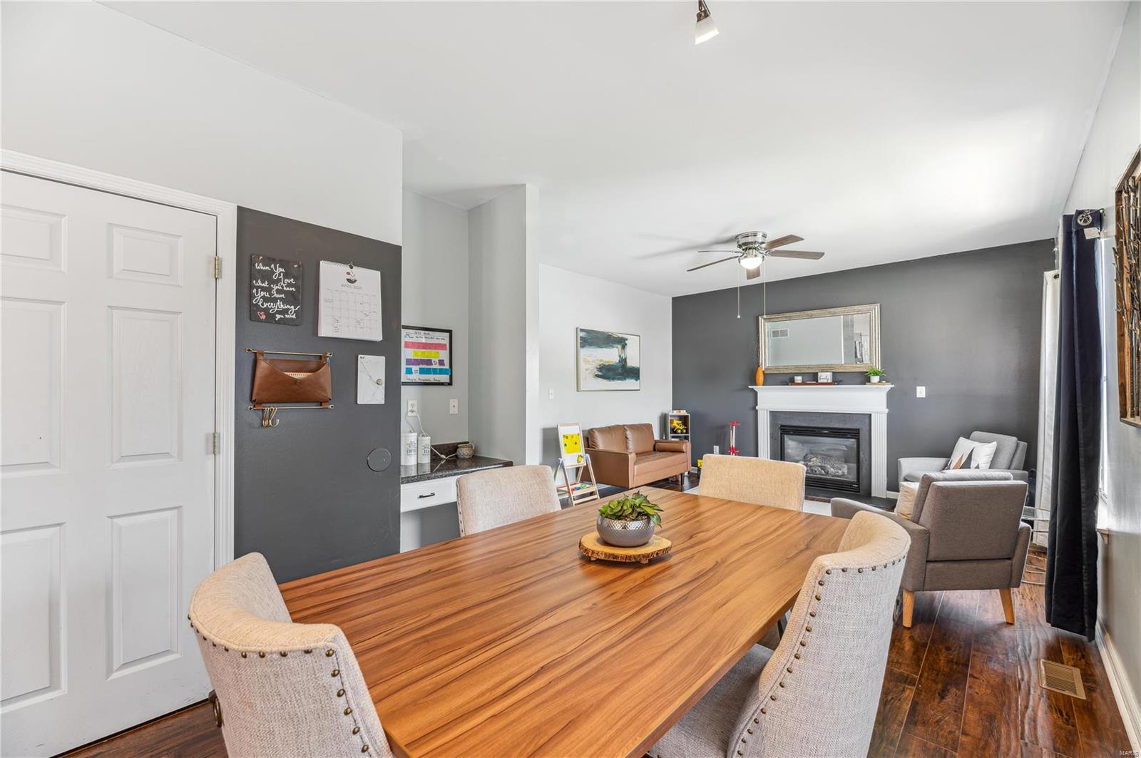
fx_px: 443
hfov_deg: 104.3
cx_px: 570
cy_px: 379
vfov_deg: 81.1
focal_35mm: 14
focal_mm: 14
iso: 200
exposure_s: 1/5
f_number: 8
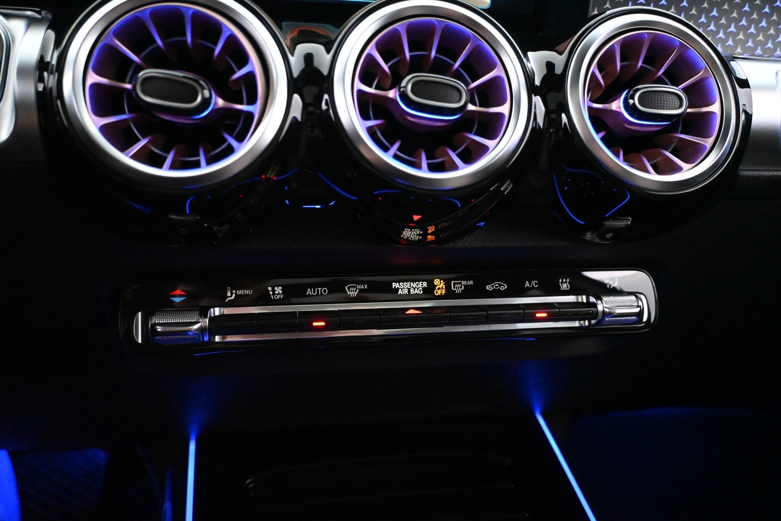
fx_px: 618
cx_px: 390
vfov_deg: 45.7
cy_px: 260
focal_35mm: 28
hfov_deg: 64.6
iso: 10000
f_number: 3.8
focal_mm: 19
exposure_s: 1/60
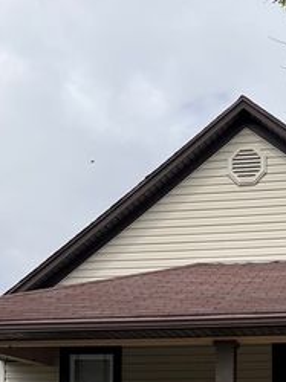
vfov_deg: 27.6
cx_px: 258
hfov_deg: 22.3
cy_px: 426
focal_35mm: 64
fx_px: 706
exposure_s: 1/6173
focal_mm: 6.76
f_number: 1.78
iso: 80
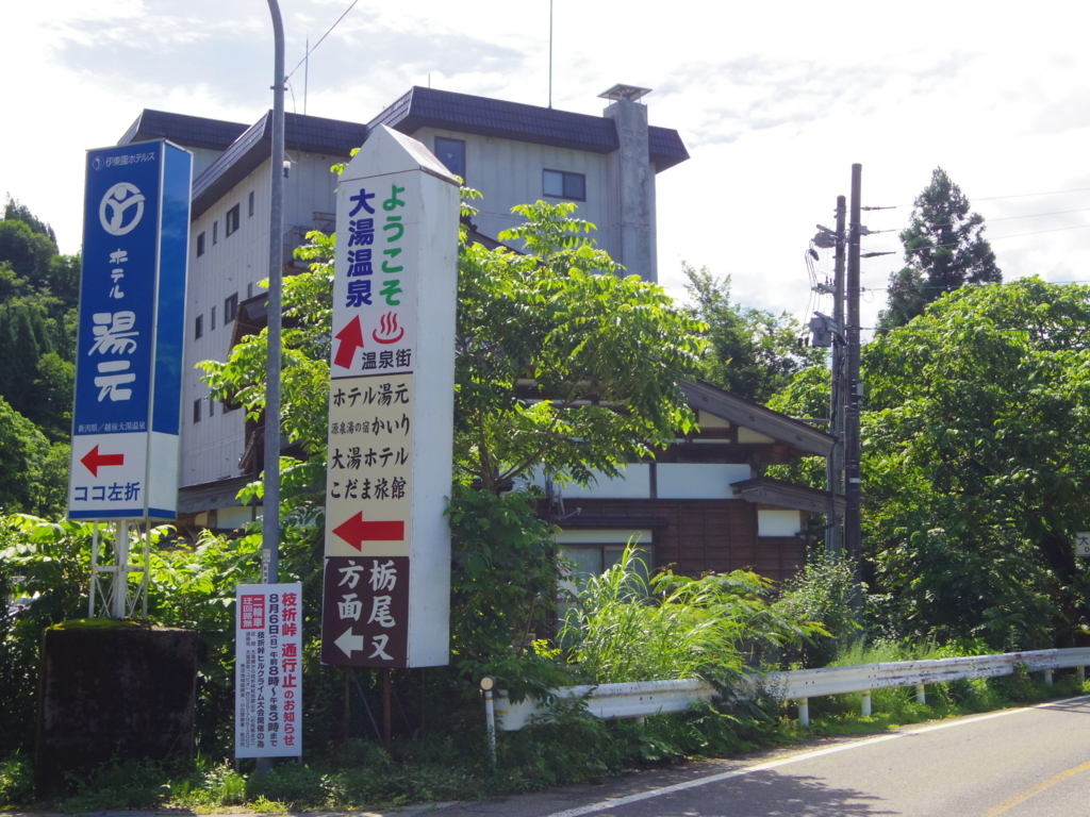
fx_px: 1480
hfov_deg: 40.4
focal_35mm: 47
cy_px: 408
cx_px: 545
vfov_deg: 30.9
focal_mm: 8.5
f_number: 4
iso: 250
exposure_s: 1/1250
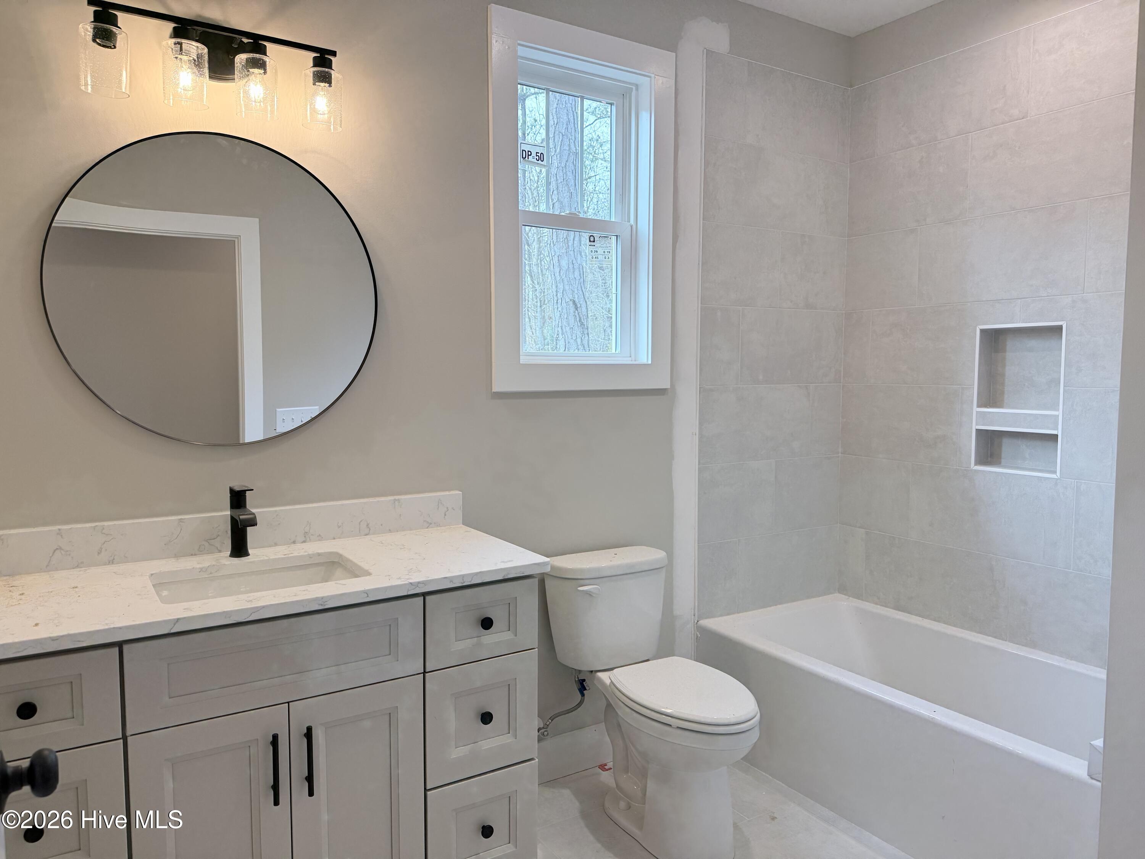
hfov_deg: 71.6
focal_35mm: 24
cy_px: 430
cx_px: 572
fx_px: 794
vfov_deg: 56.8
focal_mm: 6.76
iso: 125
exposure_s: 1/237
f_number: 1.78
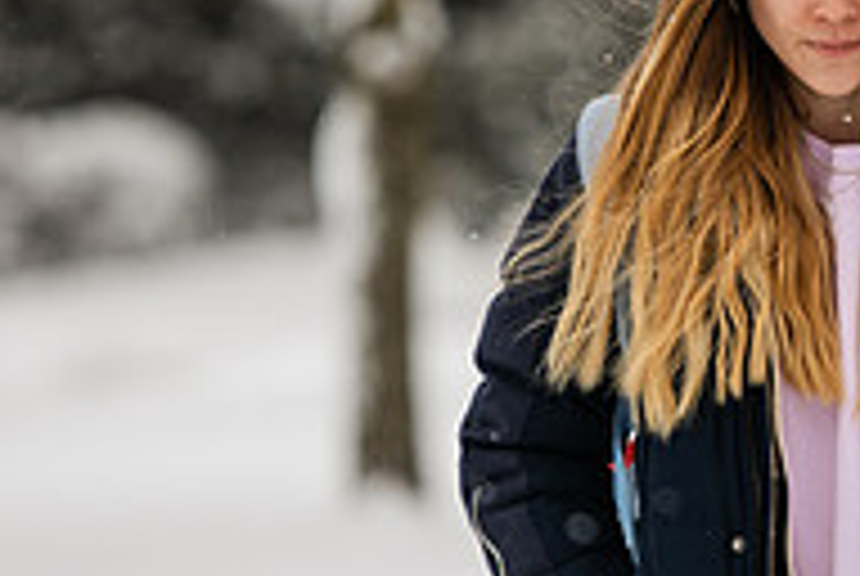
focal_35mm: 531
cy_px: -7
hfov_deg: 3.9
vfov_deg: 2.6
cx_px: 824
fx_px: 12704
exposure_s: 1/640
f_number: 3.2
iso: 100
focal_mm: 175
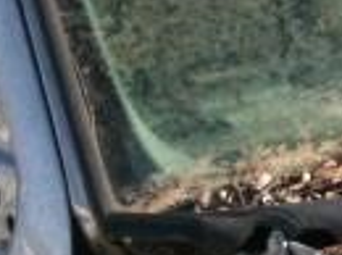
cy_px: 363
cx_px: 784
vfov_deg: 6.8
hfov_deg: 8.5
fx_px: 2130
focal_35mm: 216
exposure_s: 1/615
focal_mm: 3.85
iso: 64
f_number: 2.8
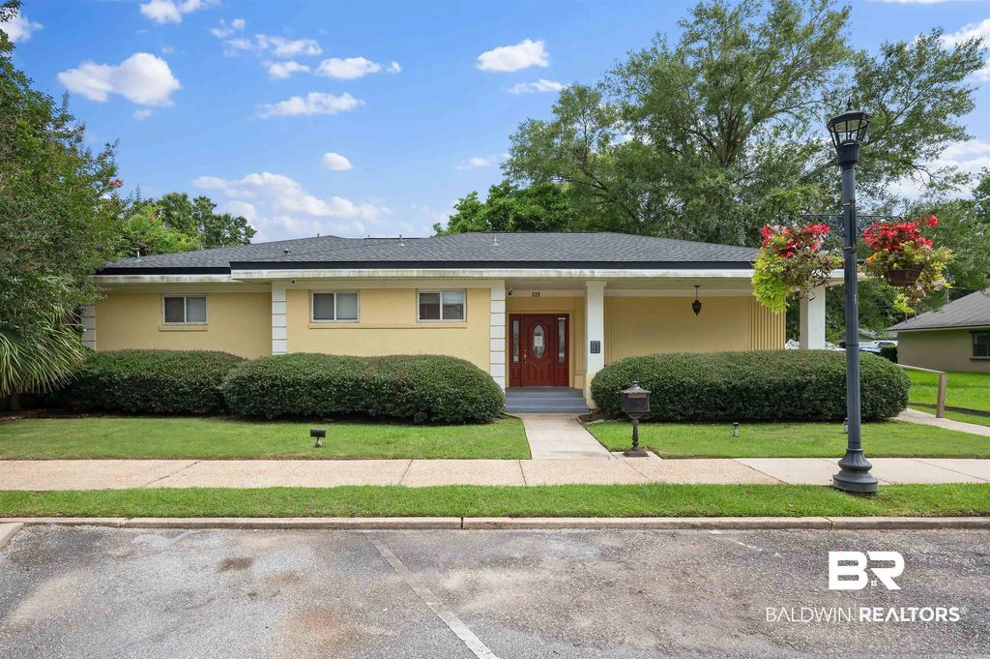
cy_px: 330
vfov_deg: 63.1
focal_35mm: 20
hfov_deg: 85.5
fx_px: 536
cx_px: 495
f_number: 7.1
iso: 200
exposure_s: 1/640
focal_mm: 19.5
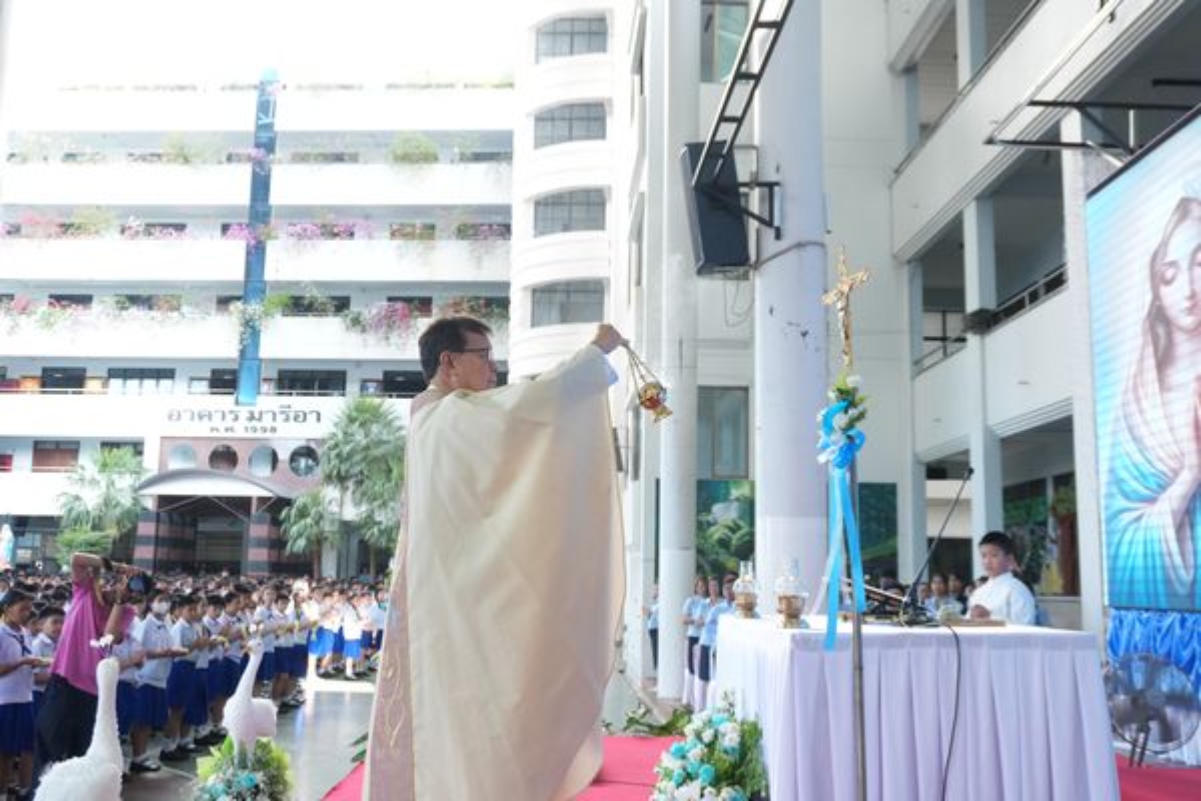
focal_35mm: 34
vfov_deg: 38.4
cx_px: 600
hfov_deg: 55.1
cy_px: 400
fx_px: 1151
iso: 1600
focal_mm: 23
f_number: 4.5
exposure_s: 1/250
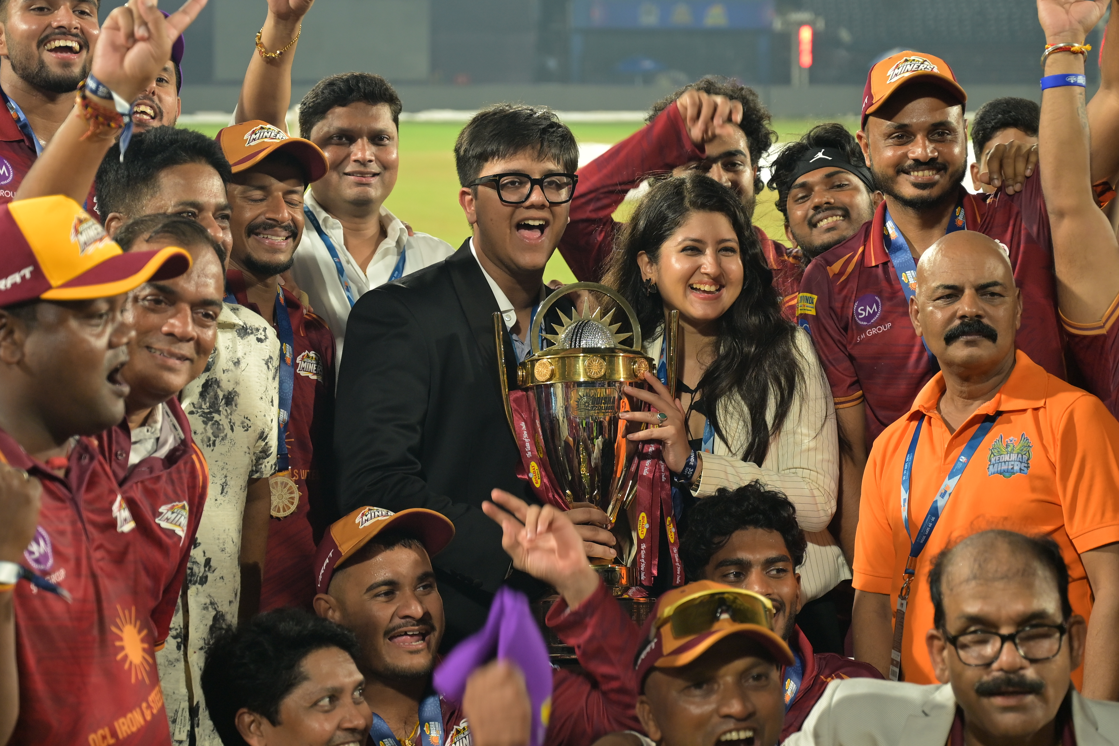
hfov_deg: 19.5
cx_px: 560
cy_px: 373
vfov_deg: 13.0
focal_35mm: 105
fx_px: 3263
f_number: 4
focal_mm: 70
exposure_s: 1/200
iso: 500
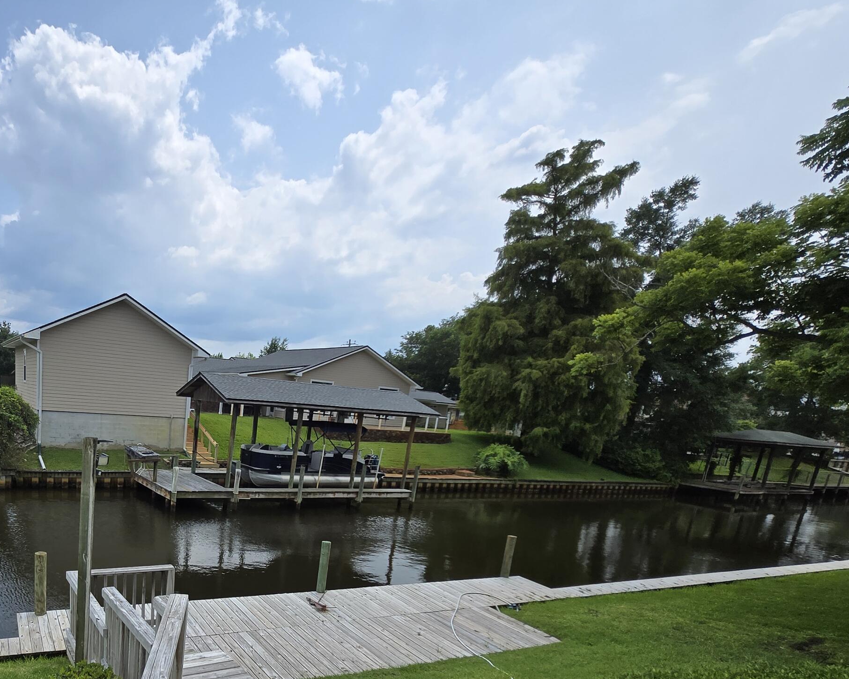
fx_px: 528
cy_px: 516
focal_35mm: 21
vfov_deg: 61.5
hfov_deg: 72.2
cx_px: 212
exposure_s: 1/1580
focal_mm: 1.7
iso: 25
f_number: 2.2
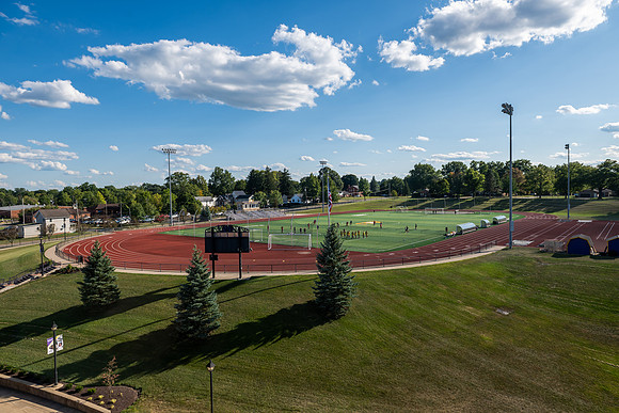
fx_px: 413
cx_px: 310
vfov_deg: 53.2
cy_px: 206
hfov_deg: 73.7
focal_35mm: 24
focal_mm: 24
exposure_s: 1/400
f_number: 6.3
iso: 125
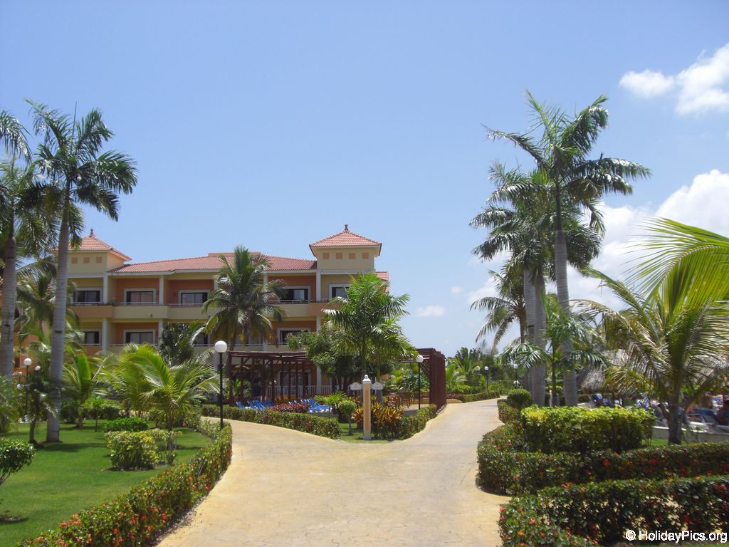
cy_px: 274
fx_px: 800
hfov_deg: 49.0
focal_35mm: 38
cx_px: 364
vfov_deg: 37.7
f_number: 8
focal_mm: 6.2
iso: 64
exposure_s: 1/160
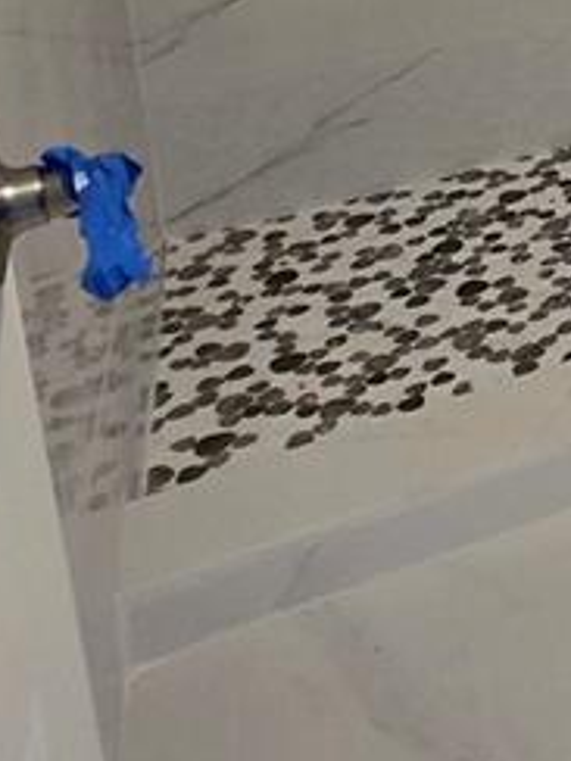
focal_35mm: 64
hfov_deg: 16.6
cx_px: 1179
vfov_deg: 25.6
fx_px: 1408
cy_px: -256
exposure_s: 1/60
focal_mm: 1.7
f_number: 2.2
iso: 100
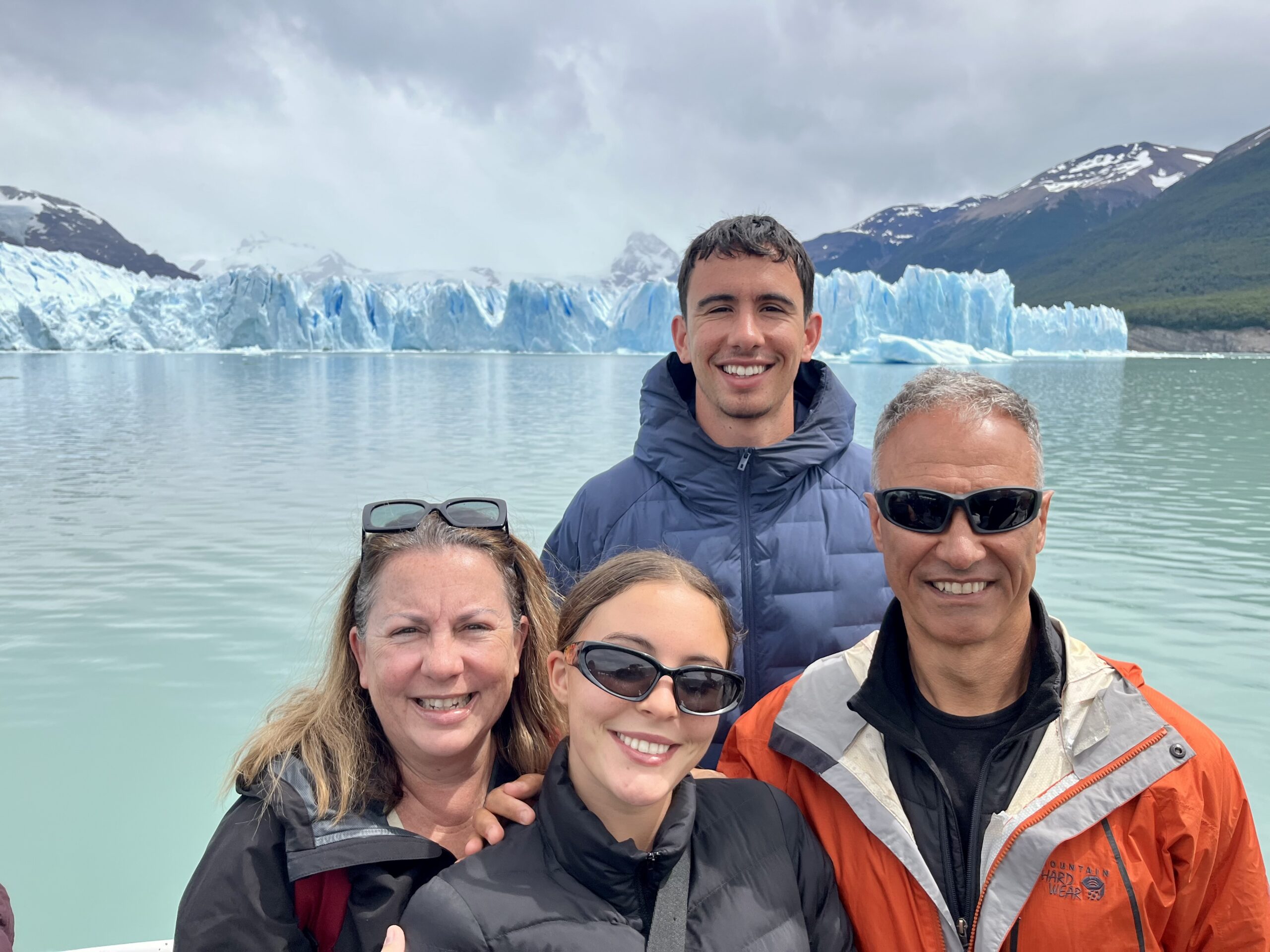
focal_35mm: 26
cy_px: 476
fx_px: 954
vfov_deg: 53.1
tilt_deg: -6.7
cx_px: 635
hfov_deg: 67.3
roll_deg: -0.3
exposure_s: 1/4016
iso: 50
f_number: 1.6
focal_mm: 5.1
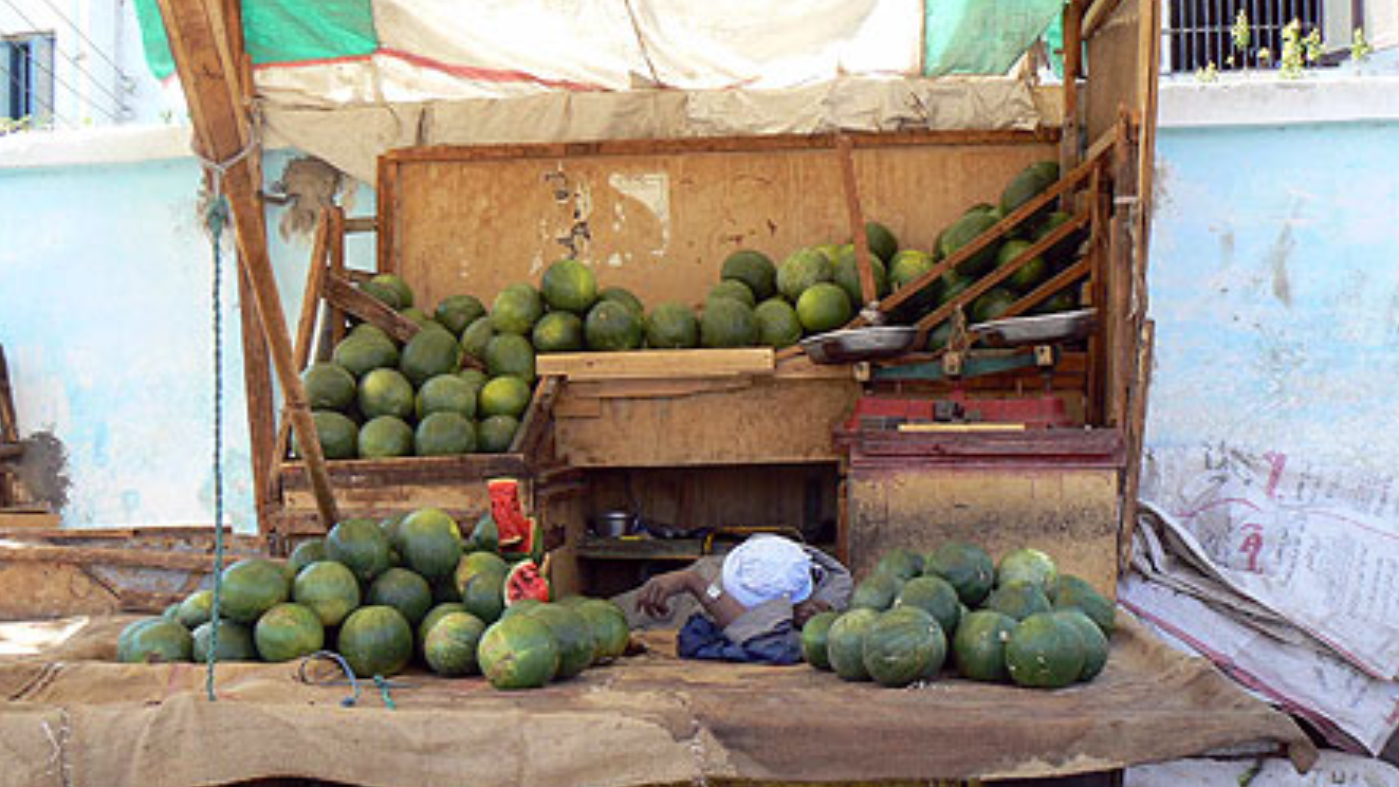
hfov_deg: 50.5
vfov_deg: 29.7
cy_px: 451
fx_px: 1484
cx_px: 704
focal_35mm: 40
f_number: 5
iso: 80
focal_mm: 6
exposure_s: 1/125
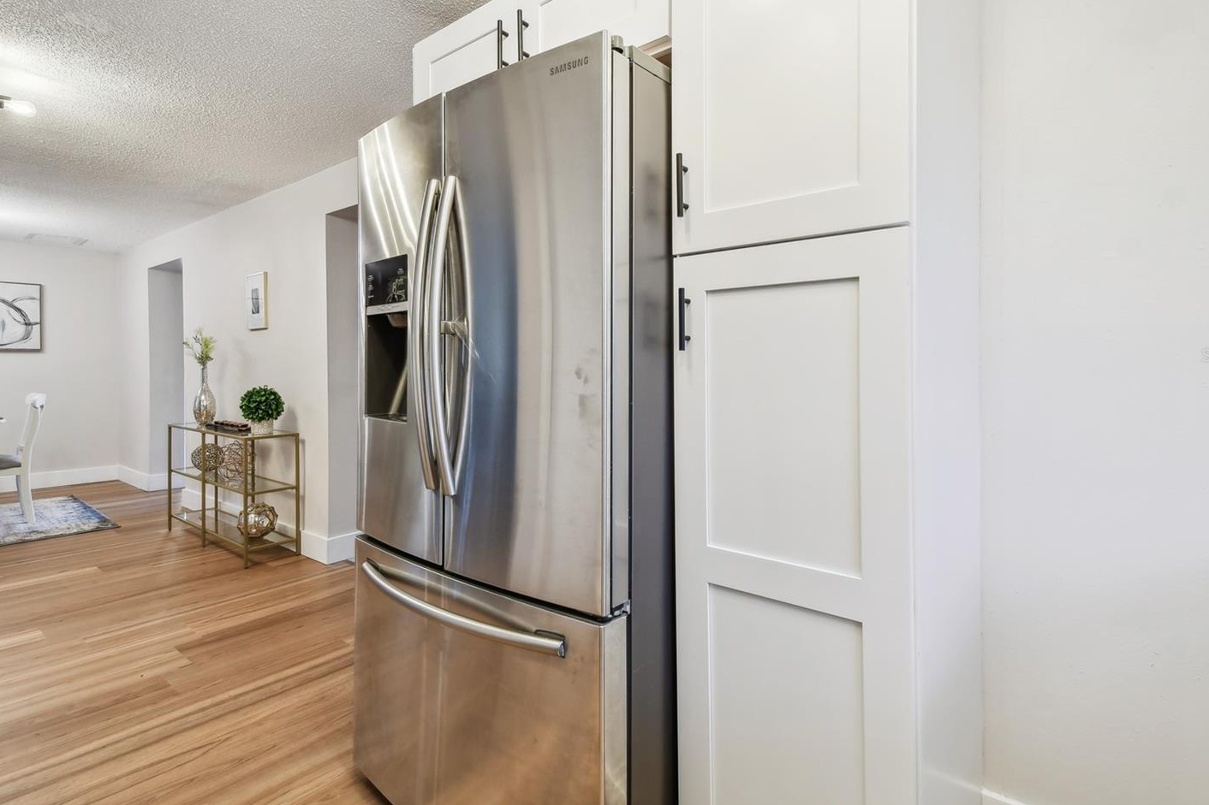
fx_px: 571
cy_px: 355
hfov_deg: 93.3
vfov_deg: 70.2
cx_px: 593
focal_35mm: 17
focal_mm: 10
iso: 100
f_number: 7.1
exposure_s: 1/15
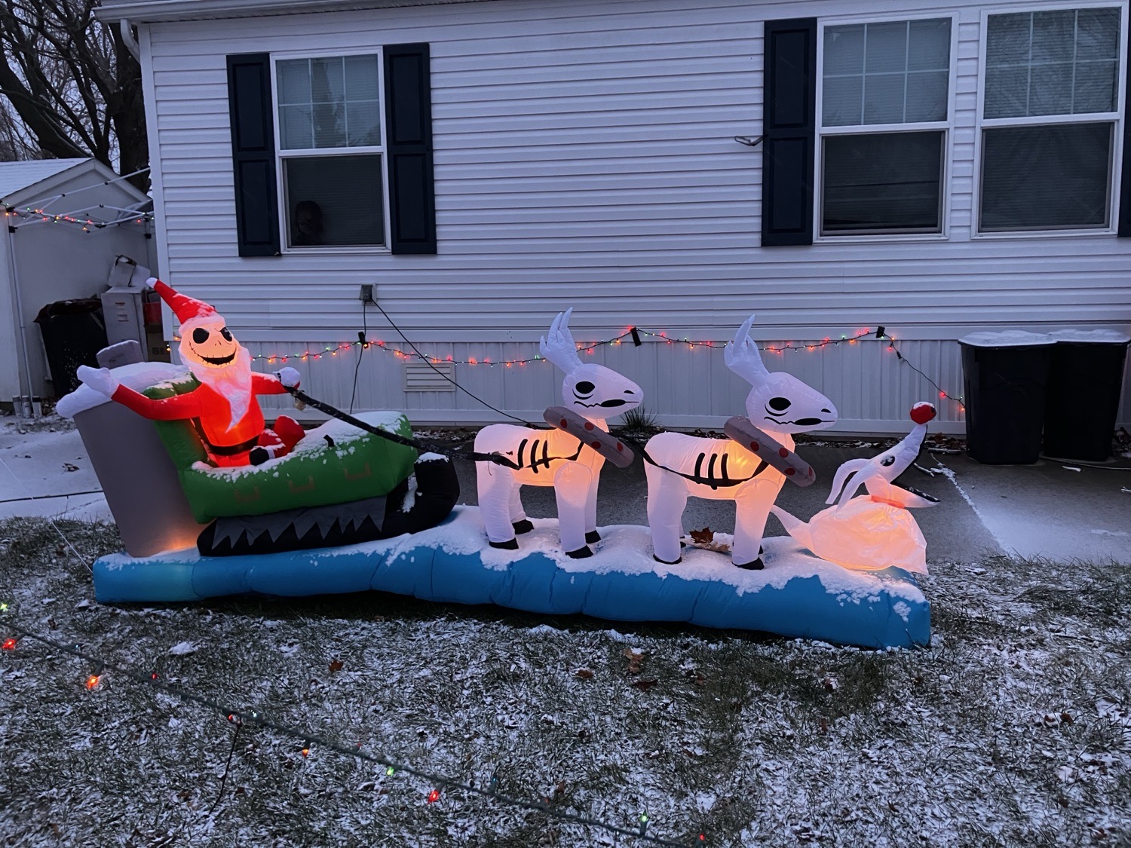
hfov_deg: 63.4
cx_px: 566
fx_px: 915
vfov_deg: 49.7
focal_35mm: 28
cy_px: 424
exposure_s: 1/60
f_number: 1.8
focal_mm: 3.99
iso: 125
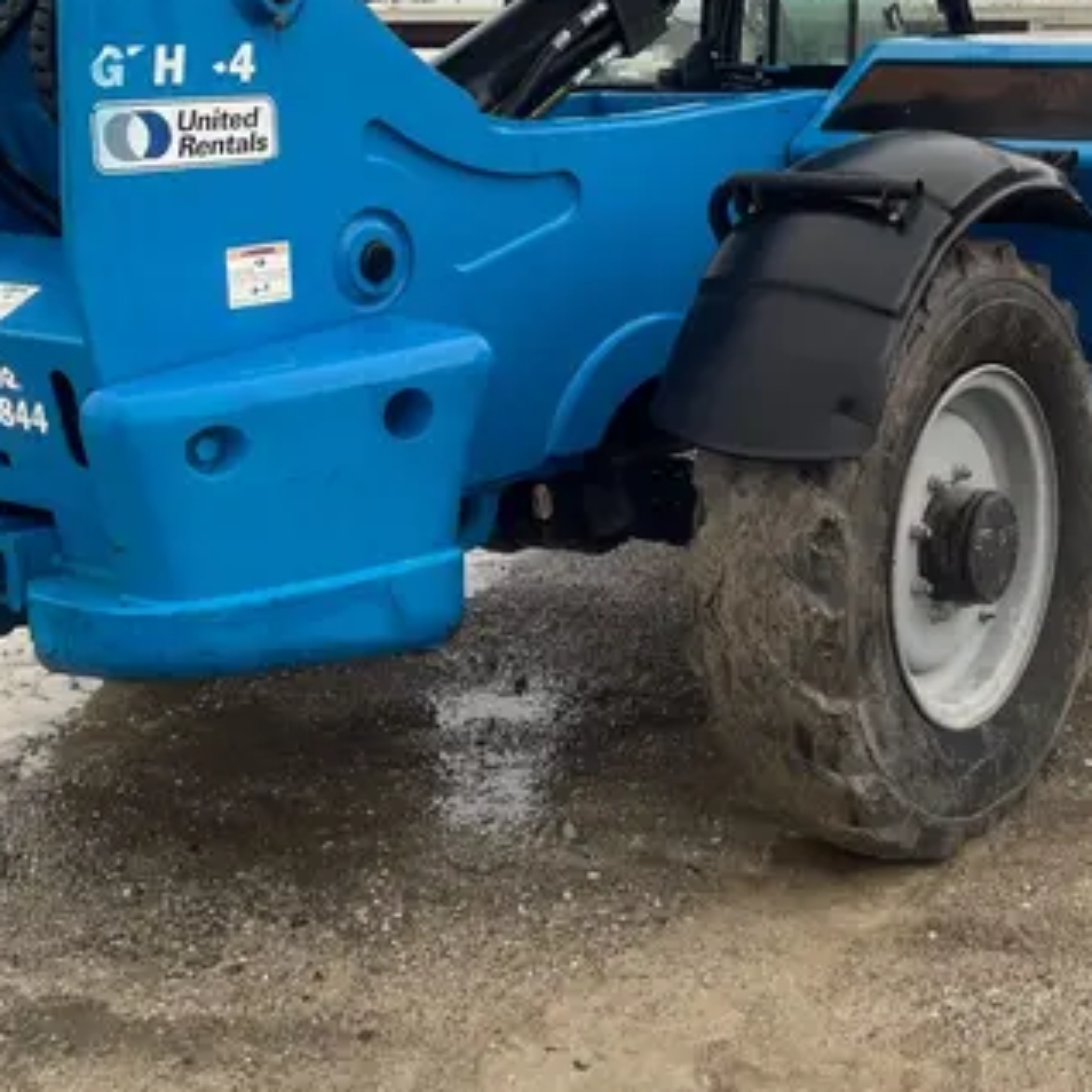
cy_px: 355
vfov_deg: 31.9
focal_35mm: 53
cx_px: 773
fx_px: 1892
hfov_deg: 31.8
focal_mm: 4.2
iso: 32
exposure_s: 1/190
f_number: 1.6
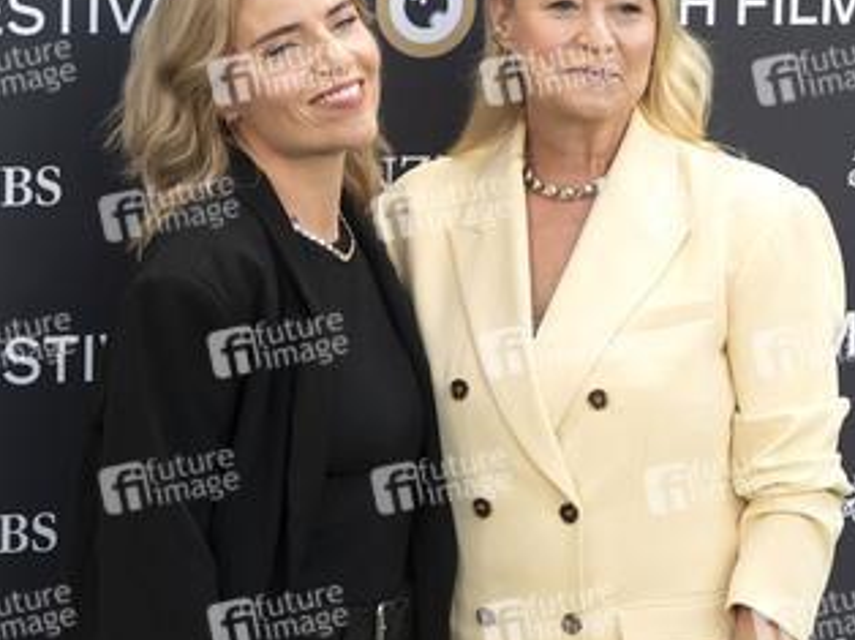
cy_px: 278
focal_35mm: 199
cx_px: 478
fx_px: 4911
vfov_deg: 7.5
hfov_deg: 9.9
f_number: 5.6
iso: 400
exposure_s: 1/200
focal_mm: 144
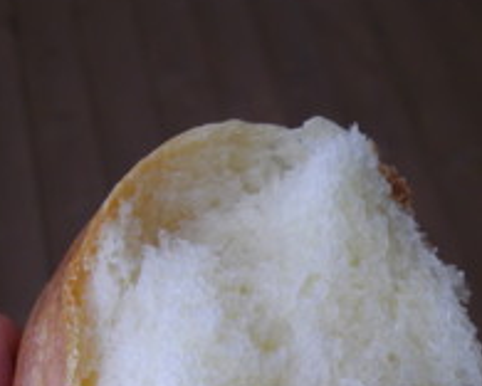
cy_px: 401
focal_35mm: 72
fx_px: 1027
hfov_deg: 26.3
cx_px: 302
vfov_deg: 20.5
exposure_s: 1/100
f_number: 3.5
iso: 100
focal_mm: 5.8
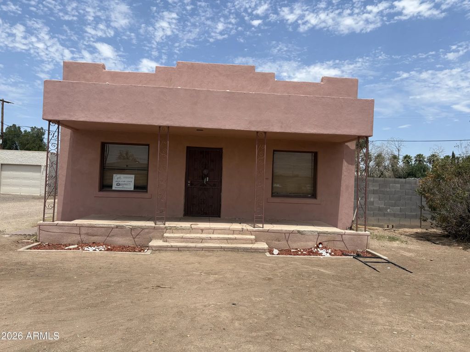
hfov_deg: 67.3
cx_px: 235
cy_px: 176
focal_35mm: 26
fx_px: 353
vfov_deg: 53.1
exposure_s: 1/4329
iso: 50
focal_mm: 5.96
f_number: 1.6
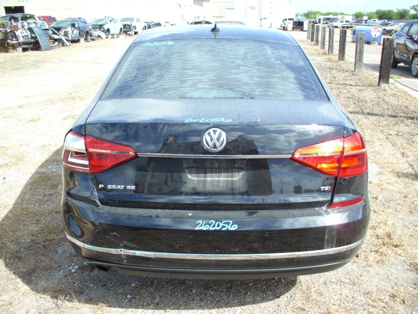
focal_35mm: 38
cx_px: 209
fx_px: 459
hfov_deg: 49.0
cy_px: 157
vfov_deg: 37.7
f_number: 2.9
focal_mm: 6.3
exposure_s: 1/430
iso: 50
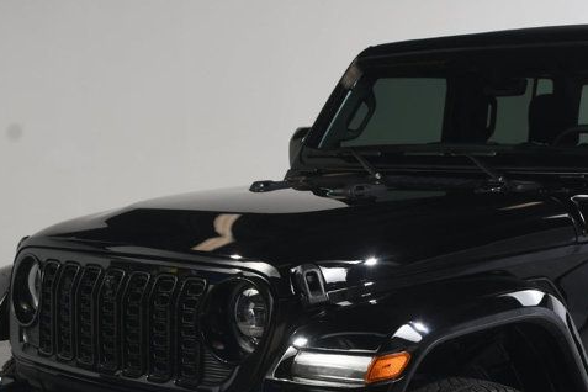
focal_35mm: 73
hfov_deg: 27.3
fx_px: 1192
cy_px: 321
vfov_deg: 18.5
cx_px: 446
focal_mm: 23
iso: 100
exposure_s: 1/160
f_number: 9
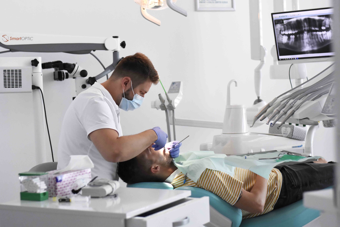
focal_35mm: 75
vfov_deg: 18.2
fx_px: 708
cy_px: 114
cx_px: 170
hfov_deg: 27.0
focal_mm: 50
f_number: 2.5
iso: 3200
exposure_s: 1/1600
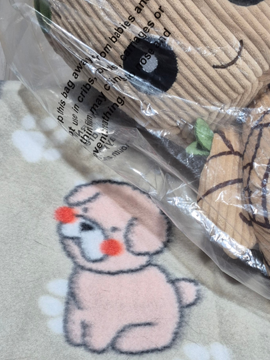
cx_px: 182
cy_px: 178
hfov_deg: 28.4
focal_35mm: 51
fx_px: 530
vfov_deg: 37.5
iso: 125
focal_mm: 5.4
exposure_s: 1/120
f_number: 1.8
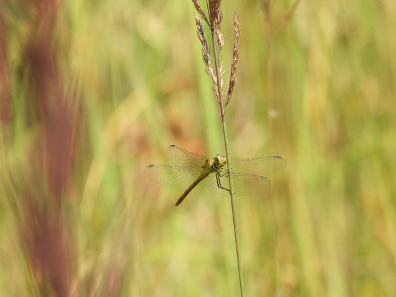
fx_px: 5720
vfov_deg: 3.0
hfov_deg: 4.0
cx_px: 198
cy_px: 148
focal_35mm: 500
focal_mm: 89.2
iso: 100
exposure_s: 1/250
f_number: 5.6
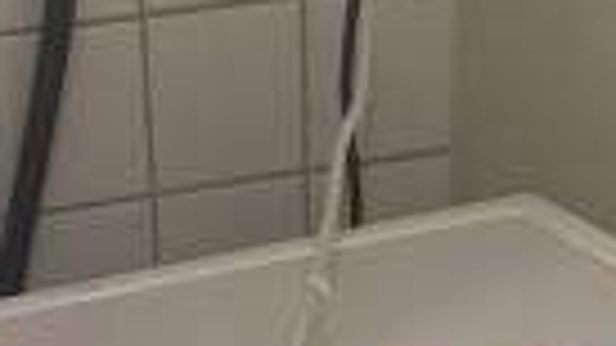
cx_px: 279
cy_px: 1119
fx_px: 2254
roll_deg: +0.3
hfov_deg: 15.6
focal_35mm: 138
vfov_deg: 7.5
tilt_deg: -37.5
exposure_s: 1/33
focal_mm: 5.96
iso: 400
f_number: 1.6
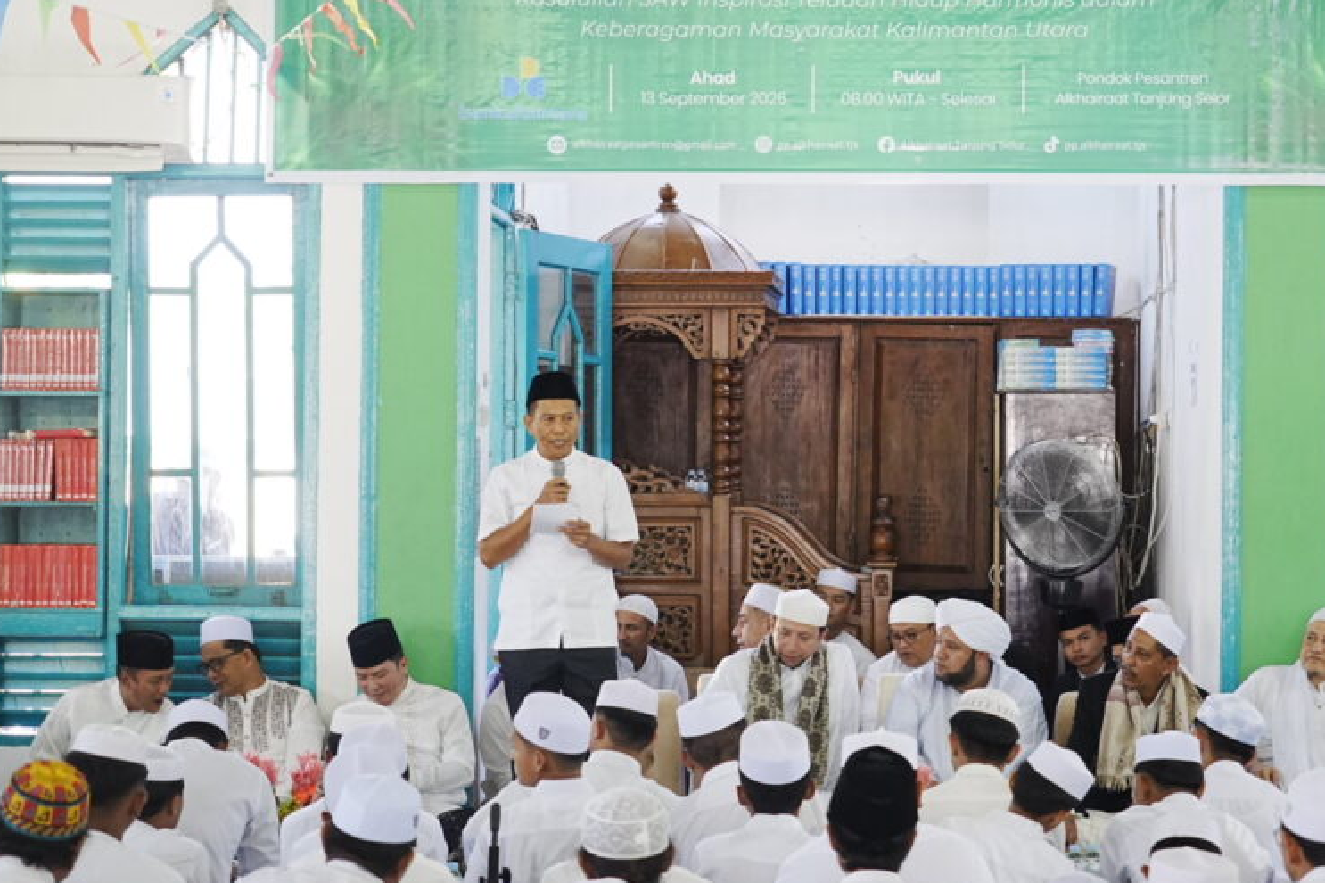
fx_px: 3348
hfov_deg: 22.3
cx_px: 801
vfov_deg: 15.0
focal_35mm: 91
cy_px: 407
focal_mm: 66
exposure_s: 1/160
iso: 2000
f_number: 5
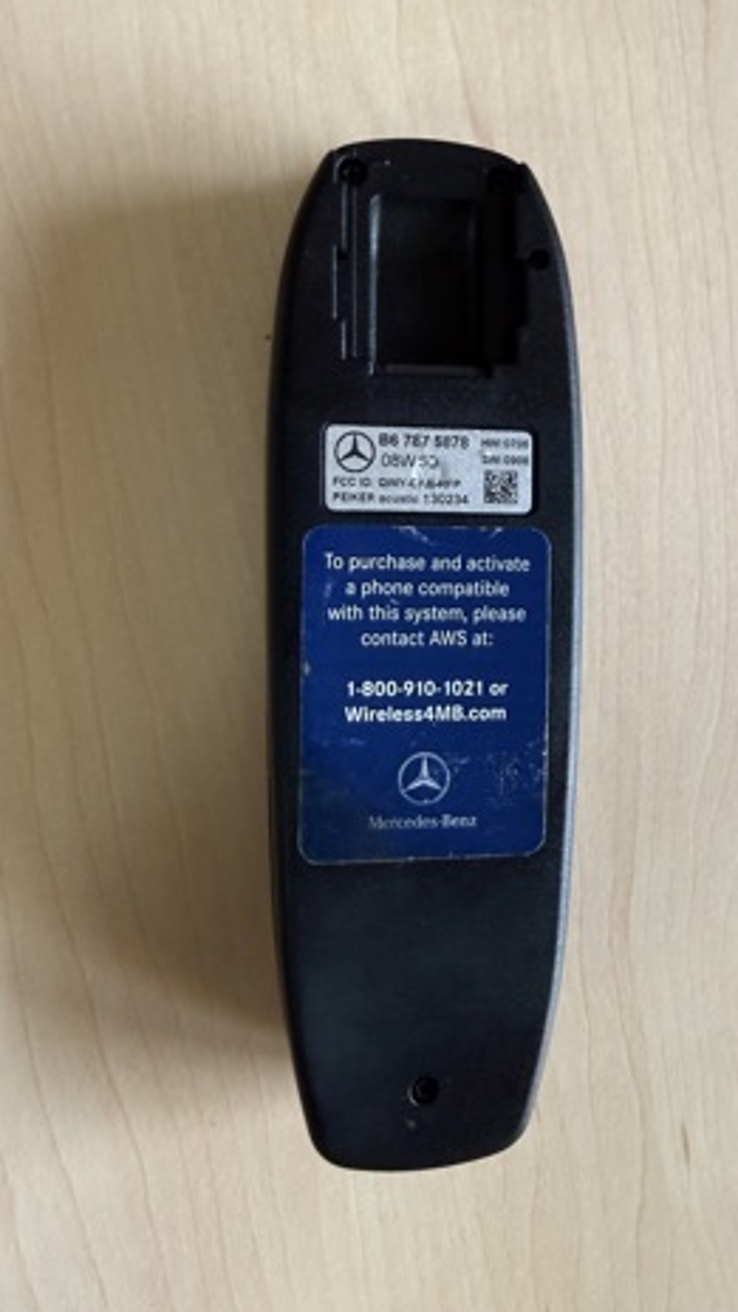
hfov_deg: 42.7
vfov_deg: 69.9
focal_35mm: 27
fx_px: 939
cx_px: 431
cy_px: 670
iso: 320
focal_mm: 2.22
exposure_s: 1/72
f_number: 2.2
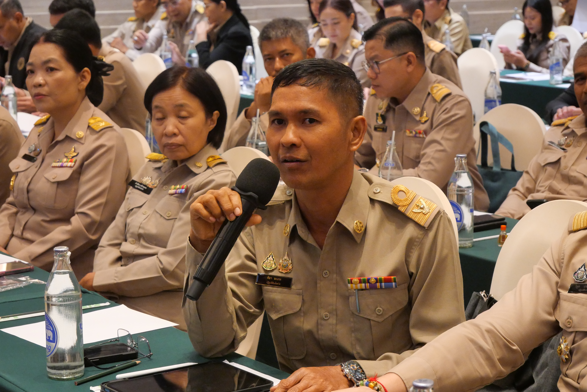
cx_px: 294
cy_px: 196
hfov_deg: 22.4
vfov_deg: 15.0
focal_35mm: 91
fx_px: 1485
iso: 3200
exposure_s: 1/50
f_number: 5.6
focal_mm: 44
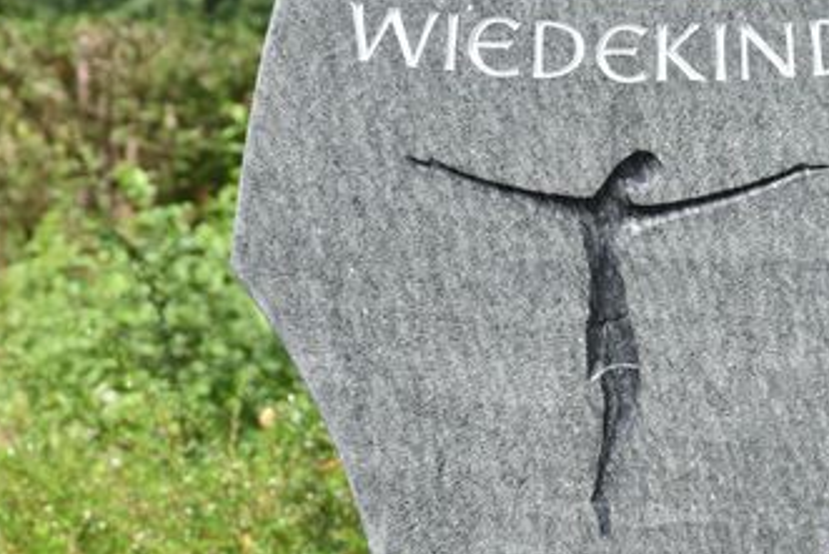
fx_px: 5319
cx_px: 599
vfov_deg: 6.0
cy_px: 358
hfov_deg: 8.9
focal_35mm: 231
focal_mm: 85
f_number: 8
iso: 250
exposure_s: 1/250
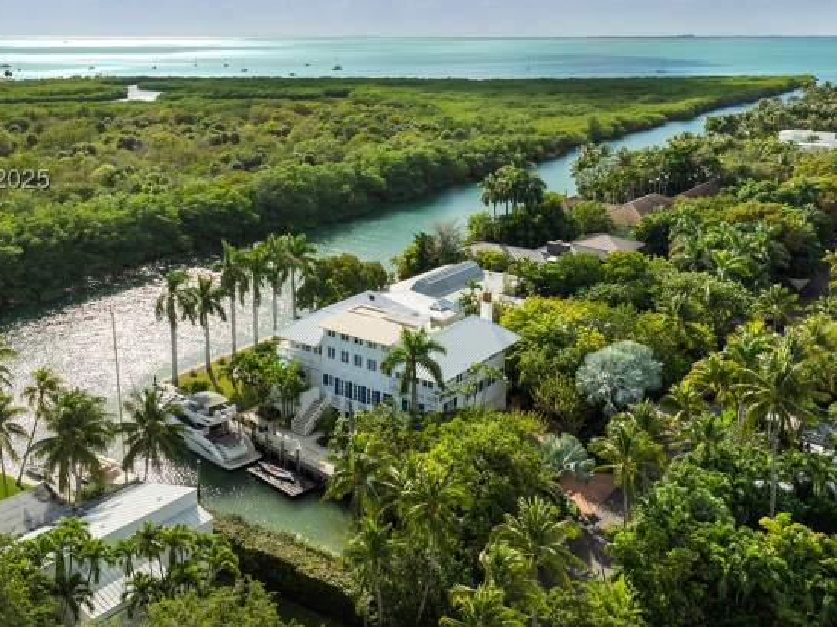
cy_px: 184
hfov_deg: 52.1
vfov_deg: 39.9
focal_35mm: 35
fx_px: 846
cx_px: 319
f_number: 2.8
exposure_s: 1/640
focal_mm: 12.29
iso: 100
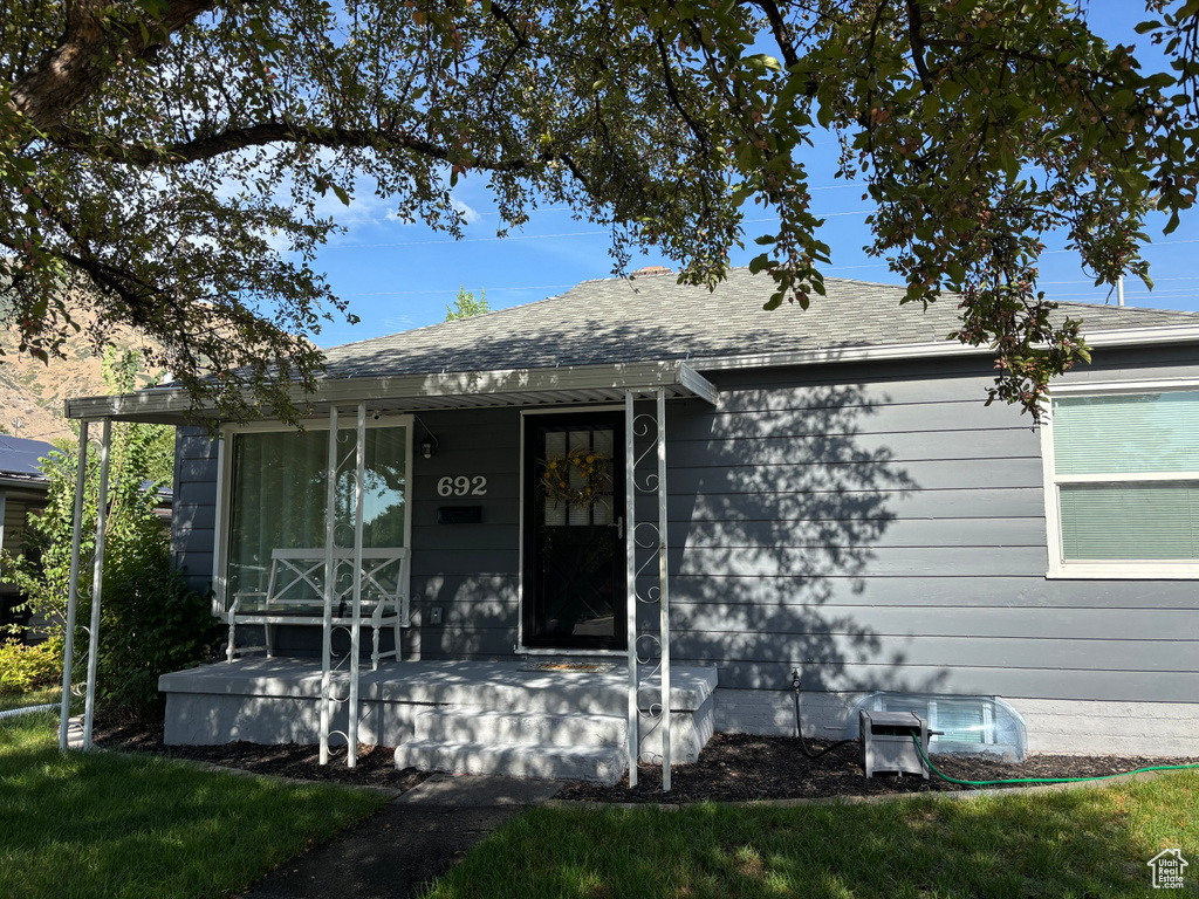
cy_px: 450
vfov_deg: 53.1
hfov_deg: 67.3
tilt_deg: +6.1
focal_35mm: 26
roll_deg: +0.3
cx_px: 600
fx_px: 901
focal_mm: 5.96
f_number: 1.6
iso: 50
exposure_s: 1/1543
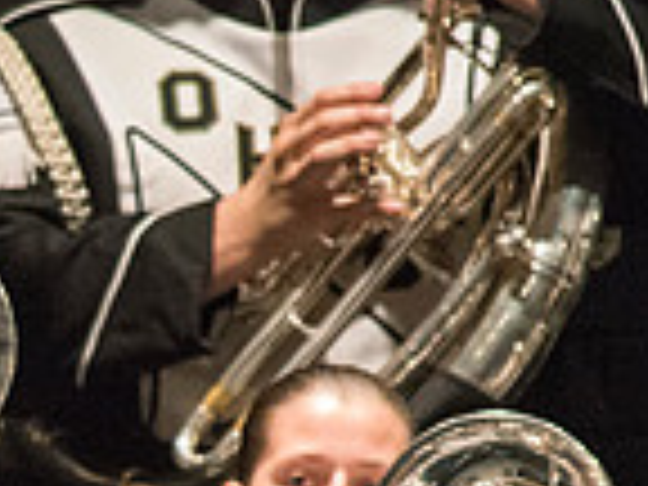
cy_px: 731
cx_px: -252
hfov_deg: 0.9
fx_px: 43430
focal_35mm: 2320
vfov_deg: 0.6
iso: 4000
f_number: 5.6
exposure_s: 1/320
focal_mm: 600
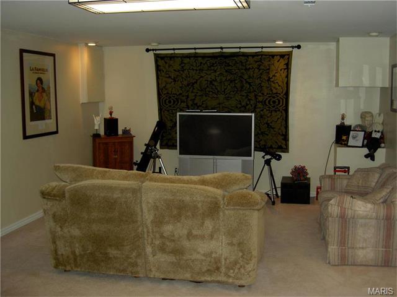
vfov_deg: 36.8
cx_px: 198
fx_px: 447
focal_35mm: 39
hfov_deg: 47.9
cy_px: 148
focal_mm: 8
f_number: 2.8
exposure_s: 1/59.5
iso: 100
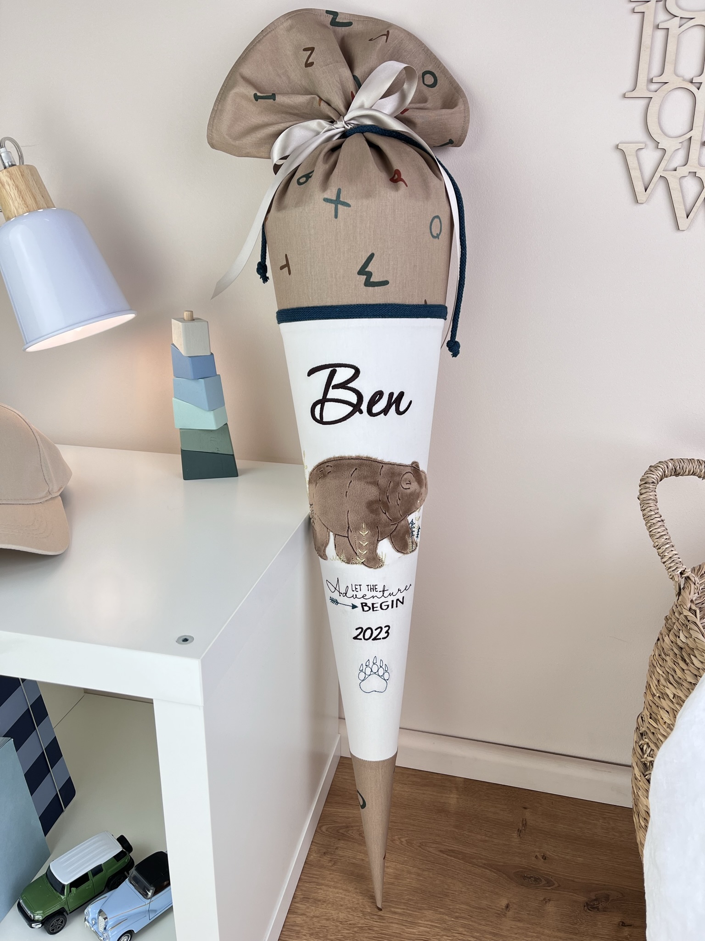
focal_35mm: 26
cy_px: 470
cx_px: 352
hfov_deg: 53.1
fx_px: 706
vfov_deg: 67.3
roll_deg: +0.1
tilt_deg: -19.9
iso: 32
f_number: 1.6
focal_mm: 5.1
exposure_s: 1/100
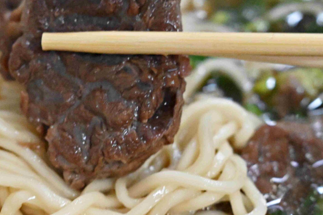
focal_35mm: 148
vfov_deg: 9.3
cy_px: 46
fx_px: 1328
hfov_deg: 13.8
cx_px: 92
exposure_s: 1/200
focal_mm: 50
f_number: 3.5
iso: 6400
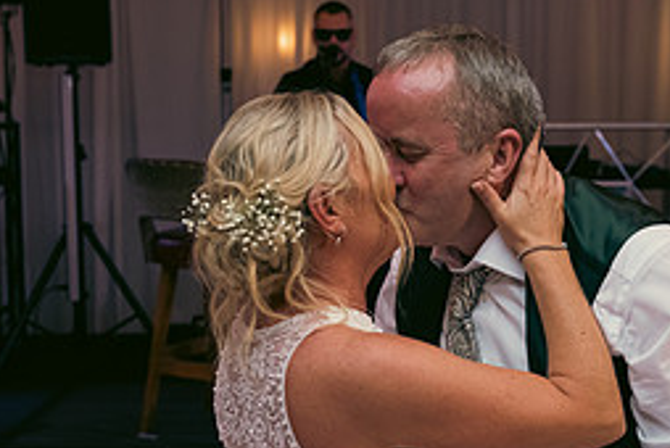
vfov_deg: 18.7
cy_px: 310
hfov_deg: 27.6
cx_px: 385
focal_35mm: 73
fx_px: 1360
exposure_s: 1/160
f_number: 3.5
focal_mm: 32
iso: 800
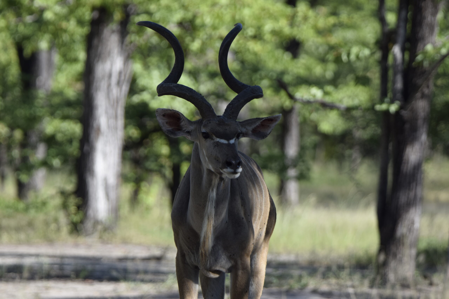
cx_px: 224
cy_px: 150
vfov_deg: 2.5
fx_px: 6735
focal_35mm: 540
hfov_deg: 3.8
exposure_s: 1/500
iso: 250
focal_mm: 360
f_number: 6
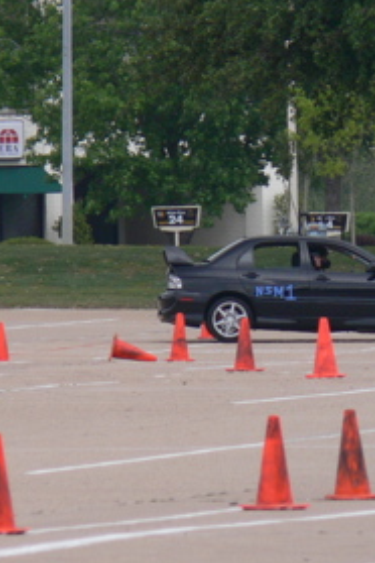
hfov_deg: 1.4
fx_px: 15639
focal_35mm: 1001
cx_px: 371
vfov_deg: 2.1
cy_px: 242
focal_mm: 88.8
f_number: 4.5
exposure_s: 1/800
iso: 100
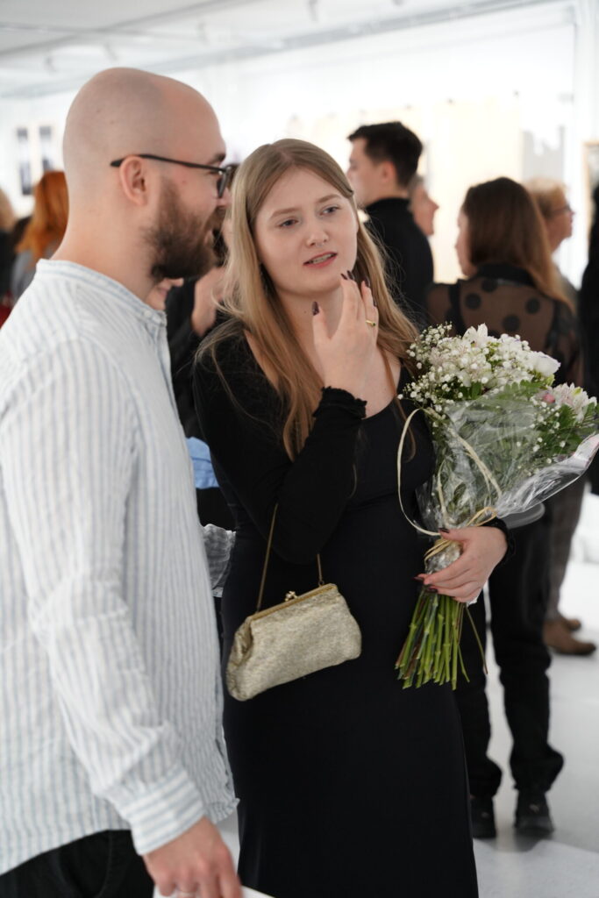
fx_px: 1746
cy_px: 449
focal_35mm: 70
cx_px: 300
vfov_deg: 28.8
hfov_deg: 19.5
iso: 3200
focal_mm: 70
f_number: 2.8
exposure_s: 1/80
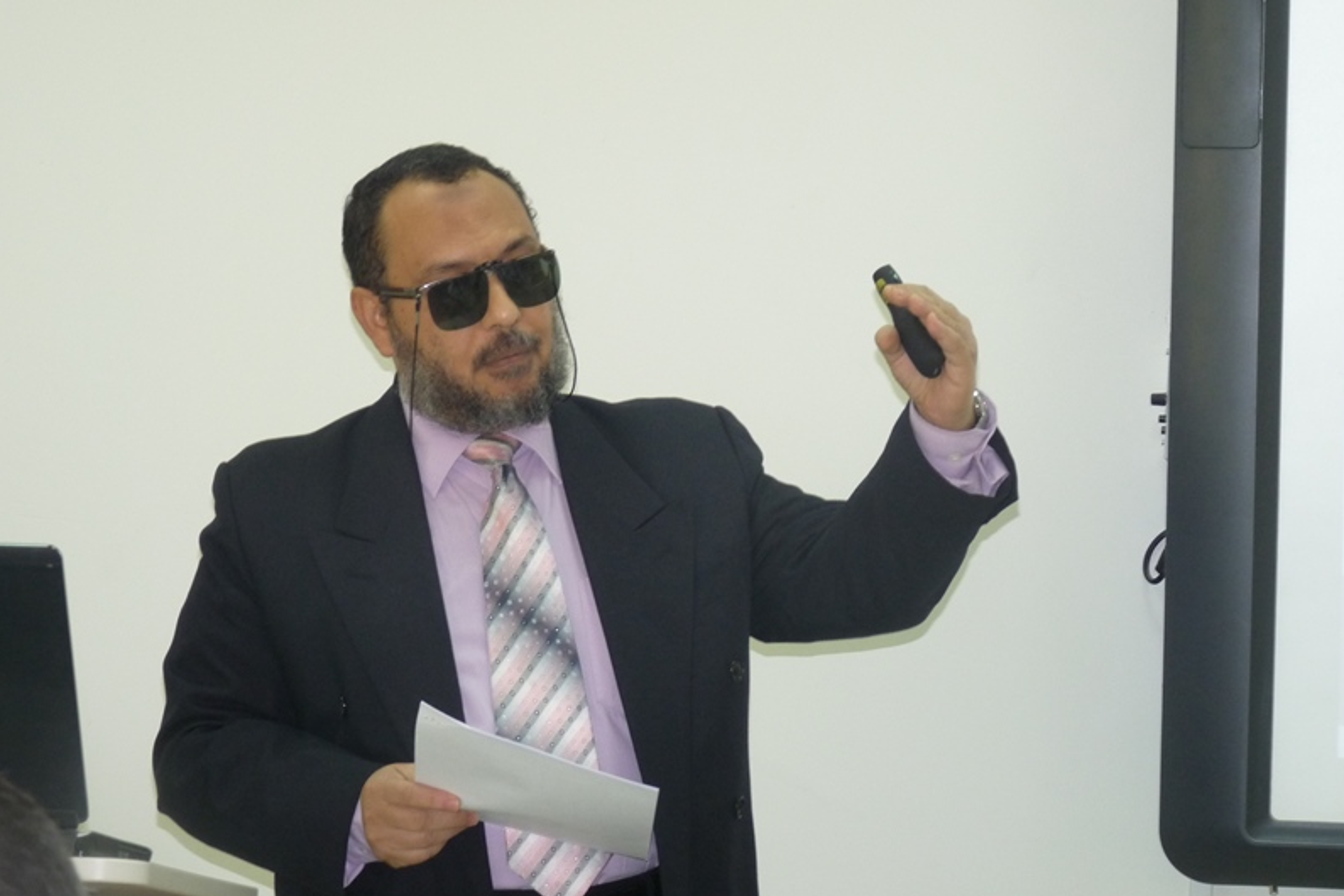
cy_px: 426
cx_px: 673
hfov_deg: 15.2
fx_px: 5040
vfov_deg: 10.2
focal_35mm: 135
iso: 250
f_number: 3.6
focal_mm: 23
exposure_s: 1/40
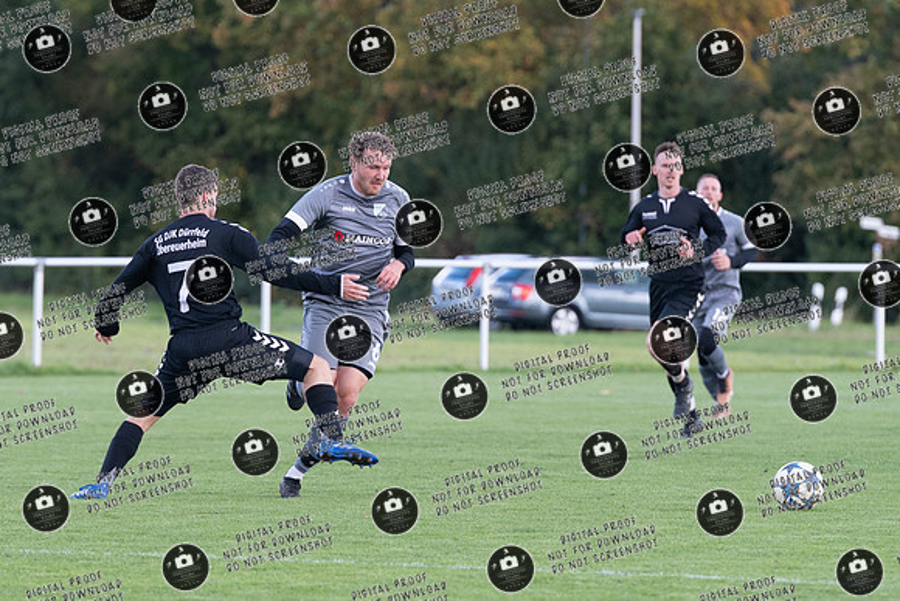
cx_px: 382
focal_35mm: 339
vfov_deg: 4.1
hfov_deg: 6.1
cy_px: 296
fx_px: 8480
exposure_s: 1/1600
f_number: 4
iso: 1250
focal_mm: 200
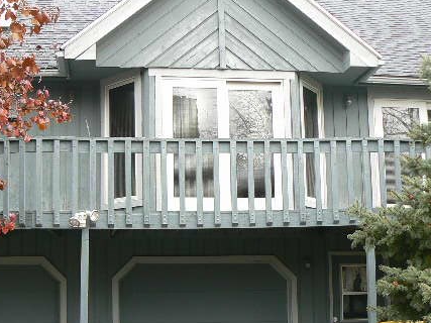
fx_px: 672
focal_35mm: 54
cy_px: 223
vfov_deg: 26.8
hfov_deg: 35.4
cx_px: 165
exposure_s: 1/80
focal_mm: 6
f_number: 4
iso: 80
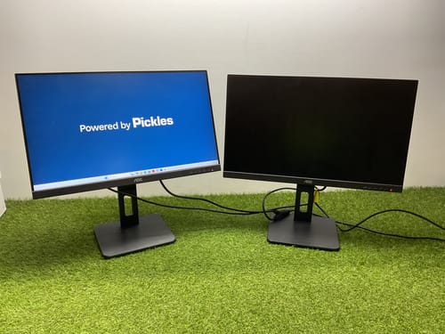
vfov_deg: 48.2
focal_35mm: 29
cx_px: 222
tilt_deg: -20.0
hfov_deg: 61.7
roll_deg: -1.6
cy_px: 167
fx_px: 373
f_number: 1.8
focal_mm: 3
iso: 50
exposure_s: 1/50
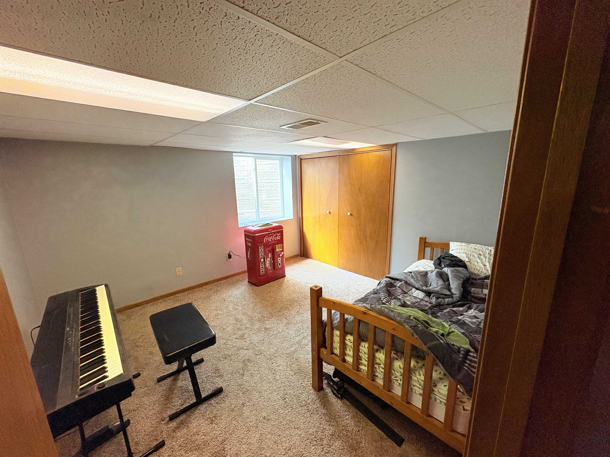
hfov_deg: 102.1
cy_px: 228
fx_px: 247
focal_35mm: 14
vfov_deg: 85.7
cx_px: 305
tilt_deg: -11.9
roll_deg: +1.3
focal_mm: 2.22
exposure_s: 1/120
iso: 320
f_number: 2.2
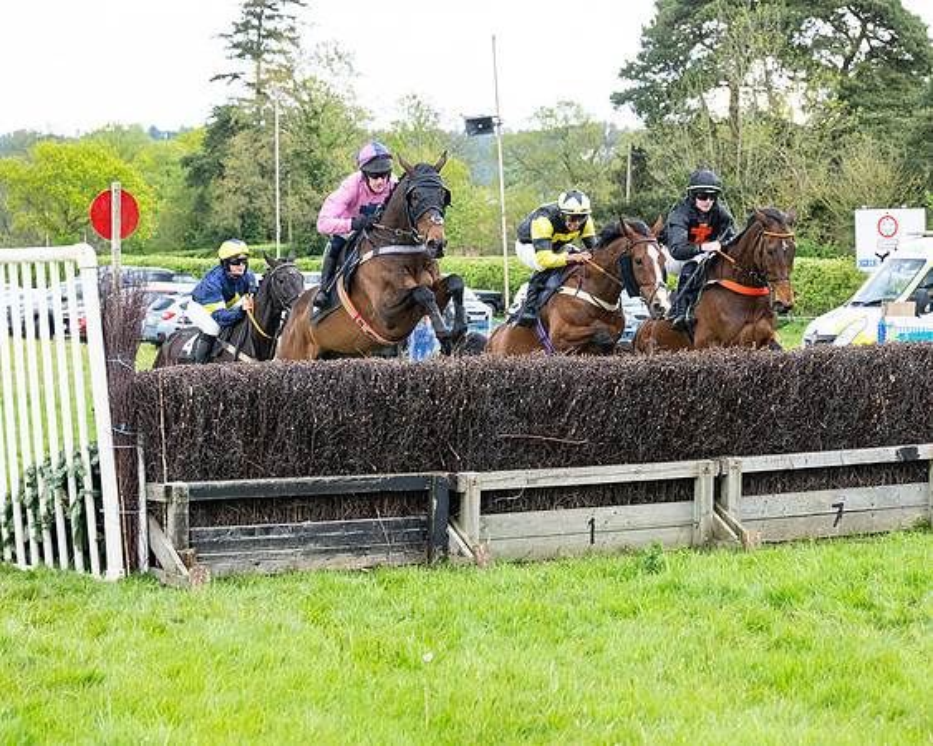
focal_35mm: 99
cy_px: 385
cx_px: 486
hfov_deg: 19.3
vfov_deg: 15.5
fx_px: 2739
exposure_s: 1/2000
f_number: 4
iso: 1000
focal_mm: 70
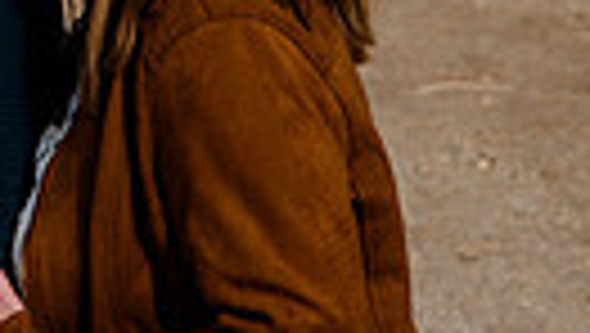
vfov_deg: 2.0
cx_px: 59
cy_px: -286
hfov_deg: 3.6
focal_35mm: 602
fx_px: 9428
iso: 250
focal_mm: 105
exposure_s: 1/160
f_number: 9
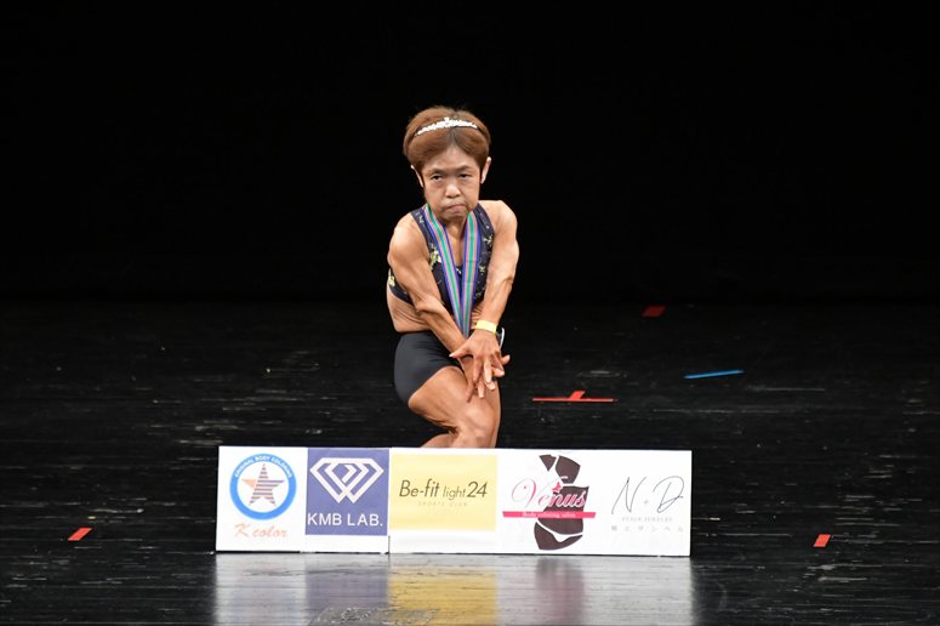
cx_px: 470
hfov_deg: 4.6
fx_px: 11744
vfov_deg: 3.1
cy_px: 313
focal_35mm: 450
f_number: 5.6
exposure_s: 1/400
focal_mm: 300
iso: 3200
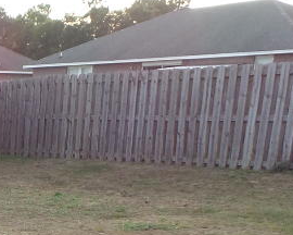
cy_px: 309
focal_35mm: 85
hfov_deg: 19.1
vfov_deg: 17.0
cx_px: -170
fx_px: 737
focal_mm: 4.1
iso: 100
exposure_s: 1/200
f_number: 3.5
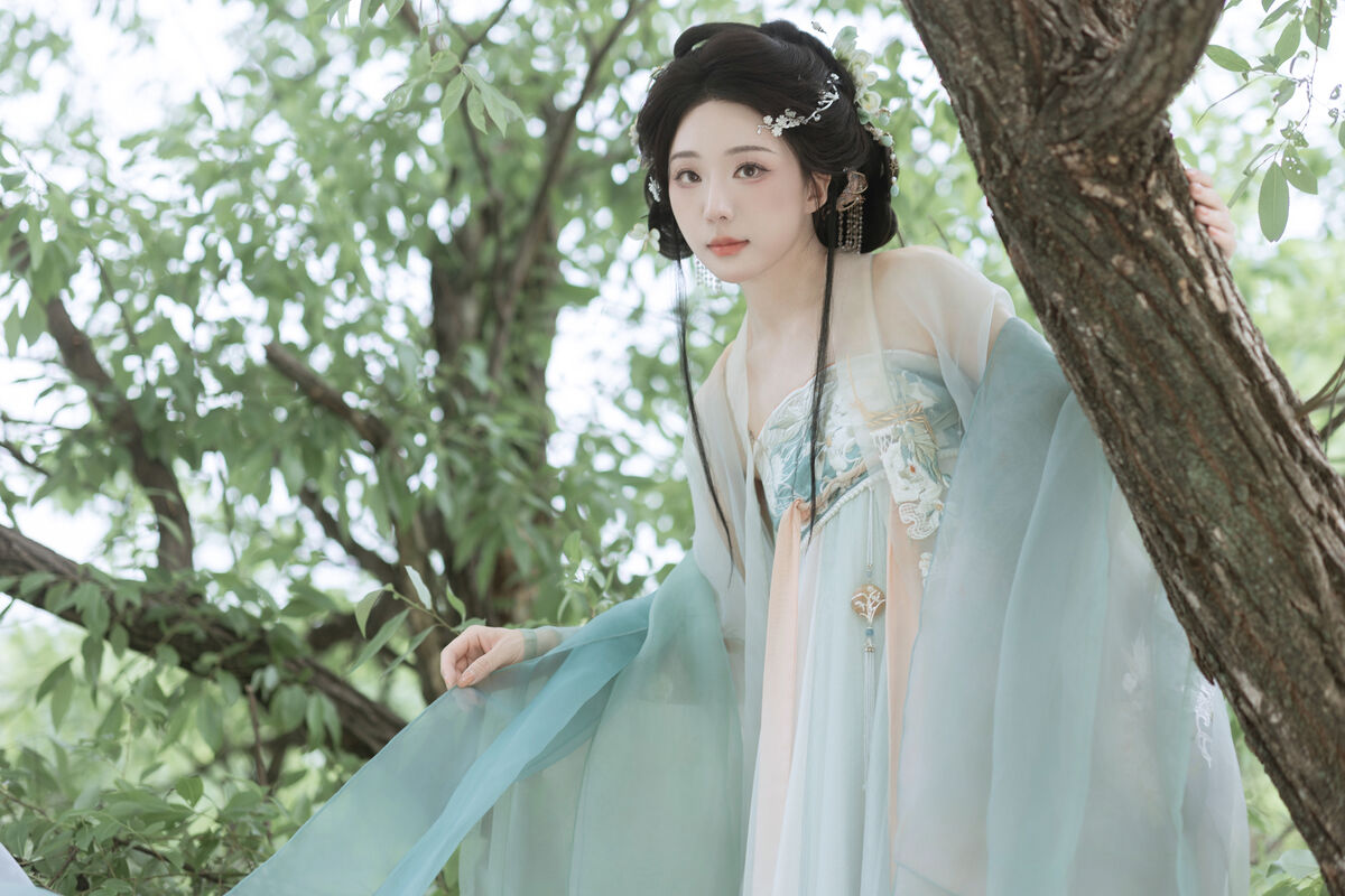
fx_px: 3175
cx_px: 672
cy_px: 448
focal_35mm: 85
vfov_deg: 16.1
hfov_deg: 23.9
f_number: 2
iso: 200
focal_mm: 85
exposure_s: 1/320
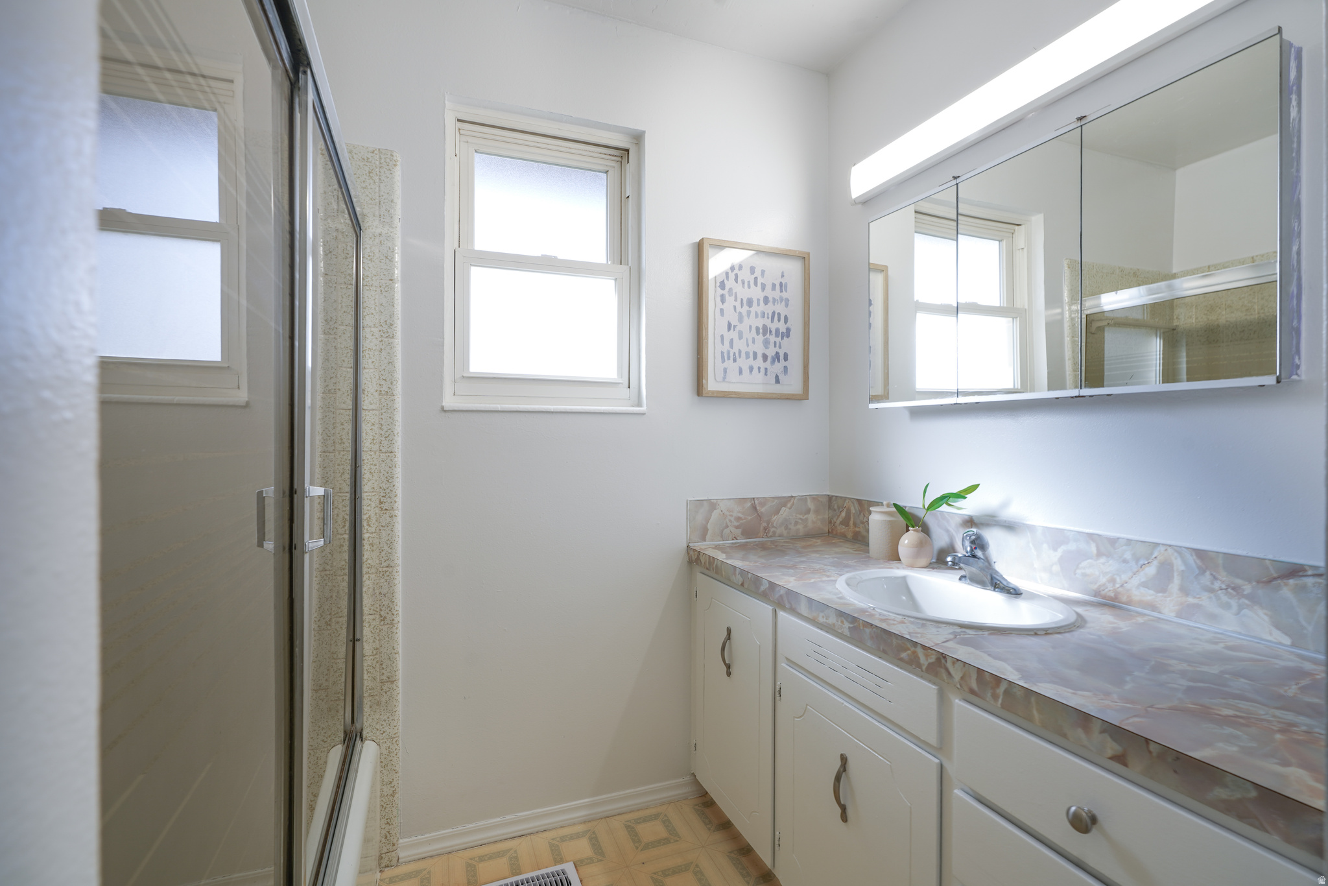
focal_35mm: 16
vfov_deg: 73.8
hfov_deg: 96.7
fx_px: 590
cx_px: 664
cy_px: 443
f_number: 8
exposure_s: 1/10
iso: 50
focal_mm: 16
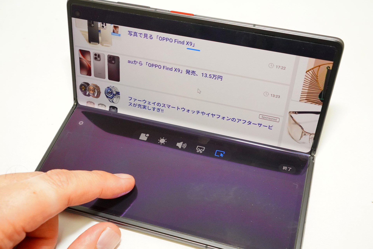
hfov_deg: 47.0
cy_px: 124
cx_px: 186
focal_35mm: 41
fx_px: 429
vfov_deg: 32.3
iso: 3200
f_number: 9
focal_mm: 27.6
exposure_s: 1/60
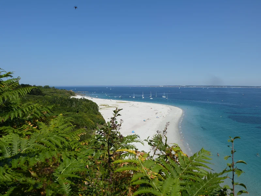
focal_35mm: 30
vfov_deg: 46.8
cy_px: 98
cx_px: 130
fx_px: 226
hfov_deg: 60.0
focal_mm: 5.4
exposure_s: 1/1300
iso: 100
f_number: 4
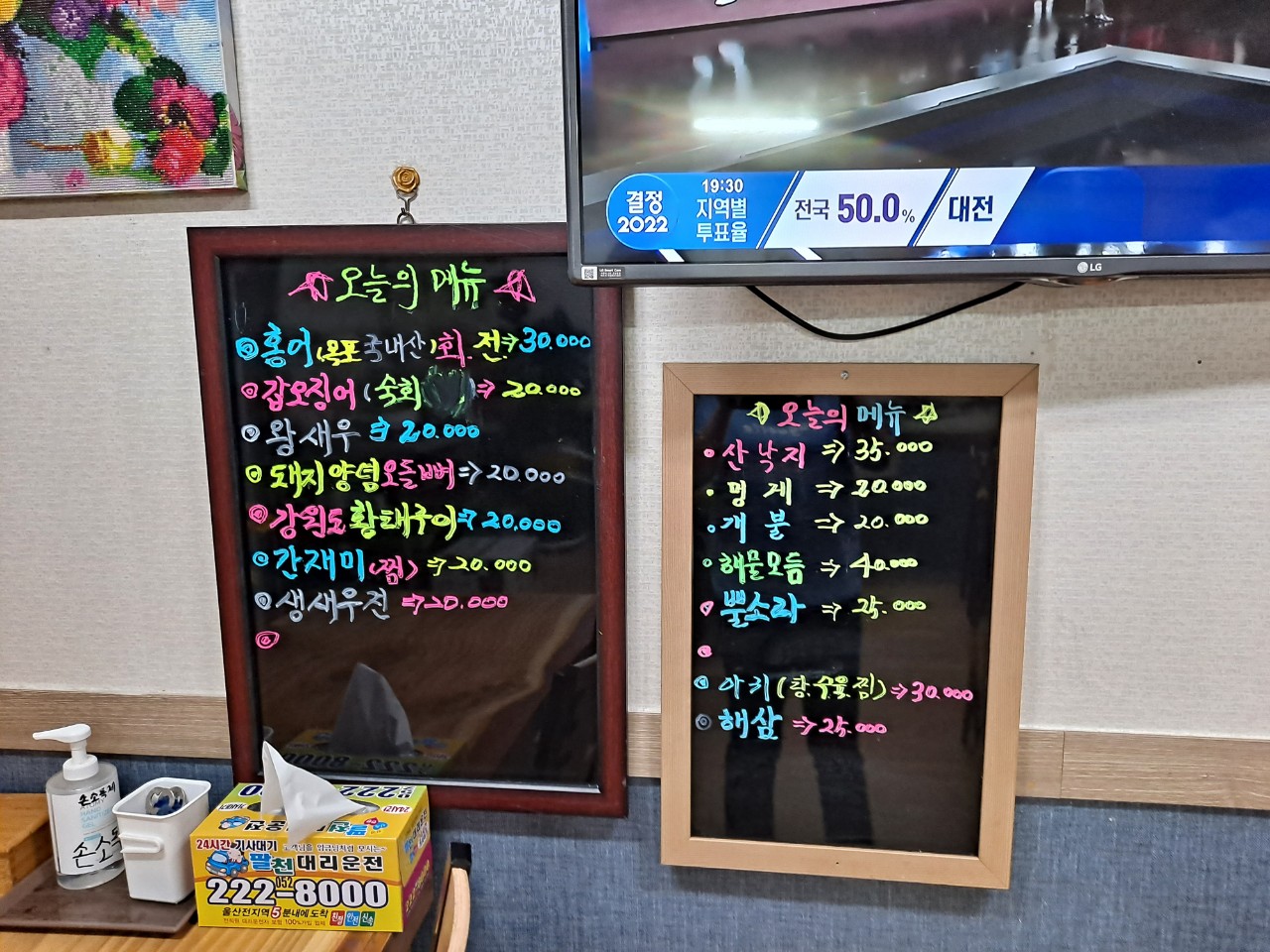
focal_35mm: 25
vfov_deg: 54.9
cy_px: 476
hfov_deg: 69.4
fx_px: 917
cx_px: 635
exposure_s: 1/60.2
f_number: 2
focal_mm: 4.6
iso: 250
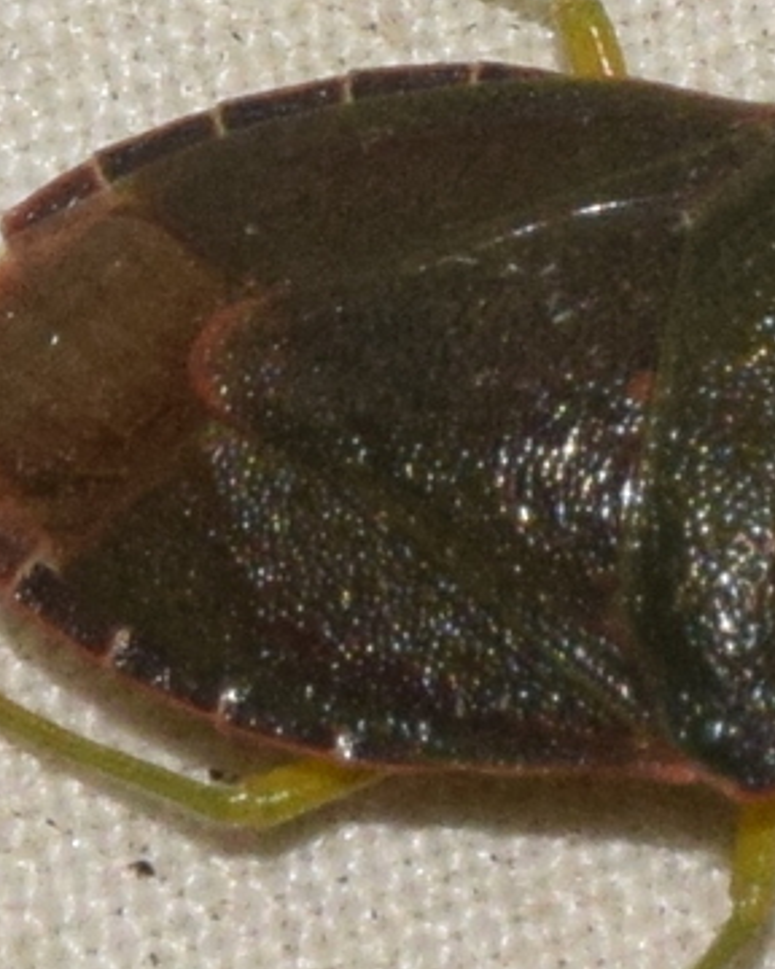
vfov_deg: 3.7
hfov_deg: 3.0
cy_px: 420
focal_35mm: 524
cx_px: 739
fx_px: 15024
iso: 800
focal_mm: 140
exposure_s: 1/160
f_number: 16
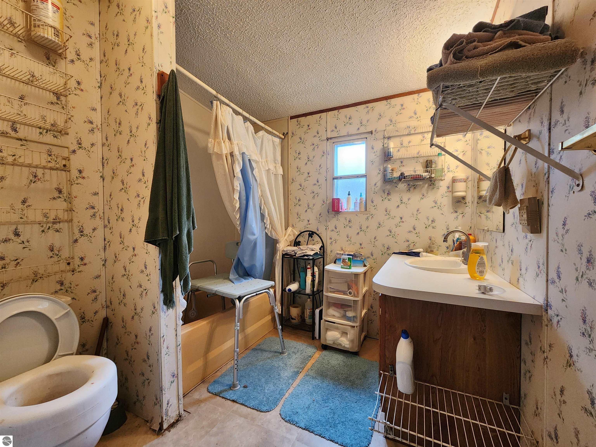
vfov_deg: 89.9
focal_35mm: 13
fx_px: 224
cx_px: 298
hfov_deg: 106.2
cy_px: 224
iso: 400
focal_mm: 2.2
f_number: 2.2
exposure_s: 1/60
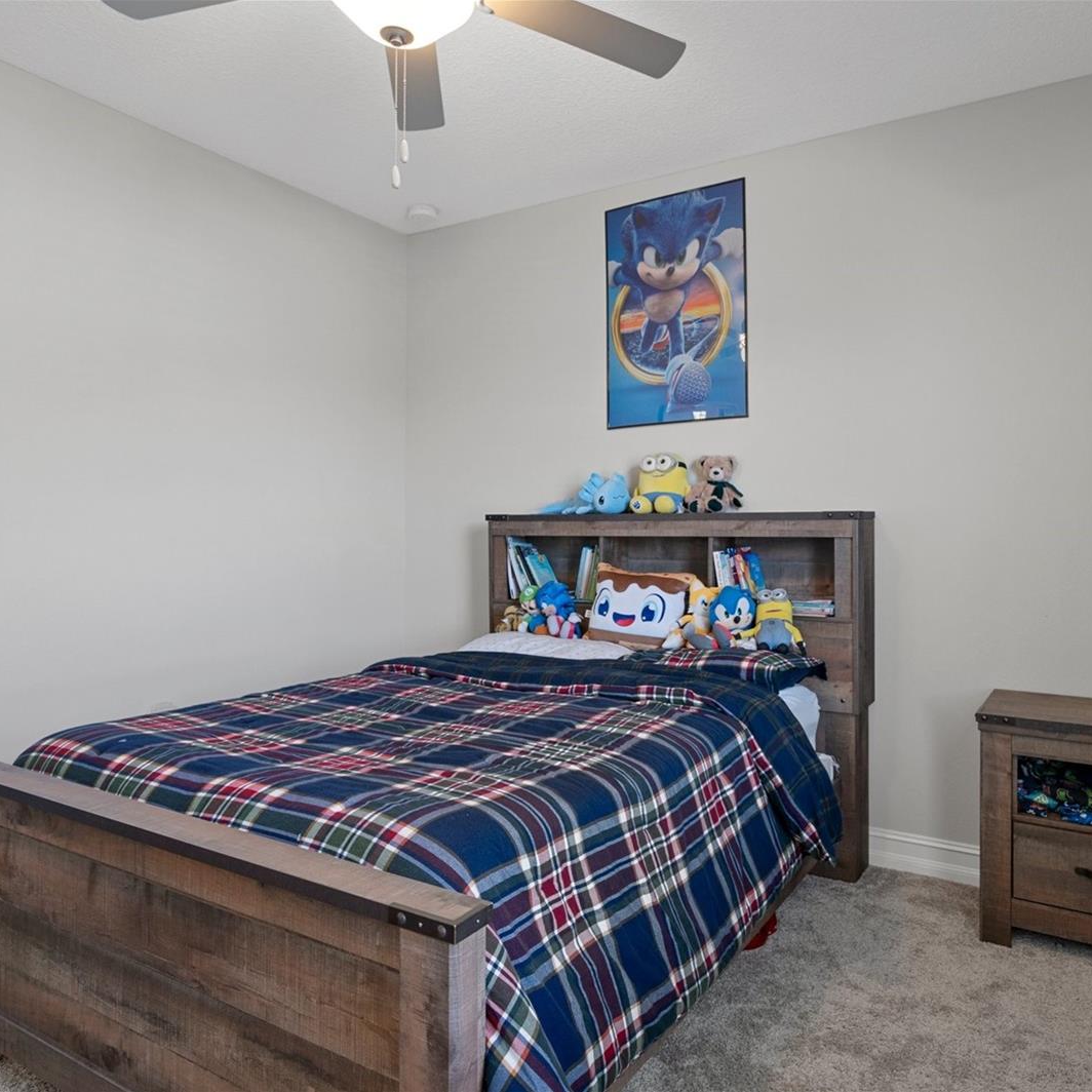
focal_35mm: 23
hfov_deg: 67.2
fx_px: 821
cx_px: 587
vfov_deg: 67.3
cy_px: 546
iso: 320
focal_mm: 18
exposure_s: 1/1.25
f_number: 9
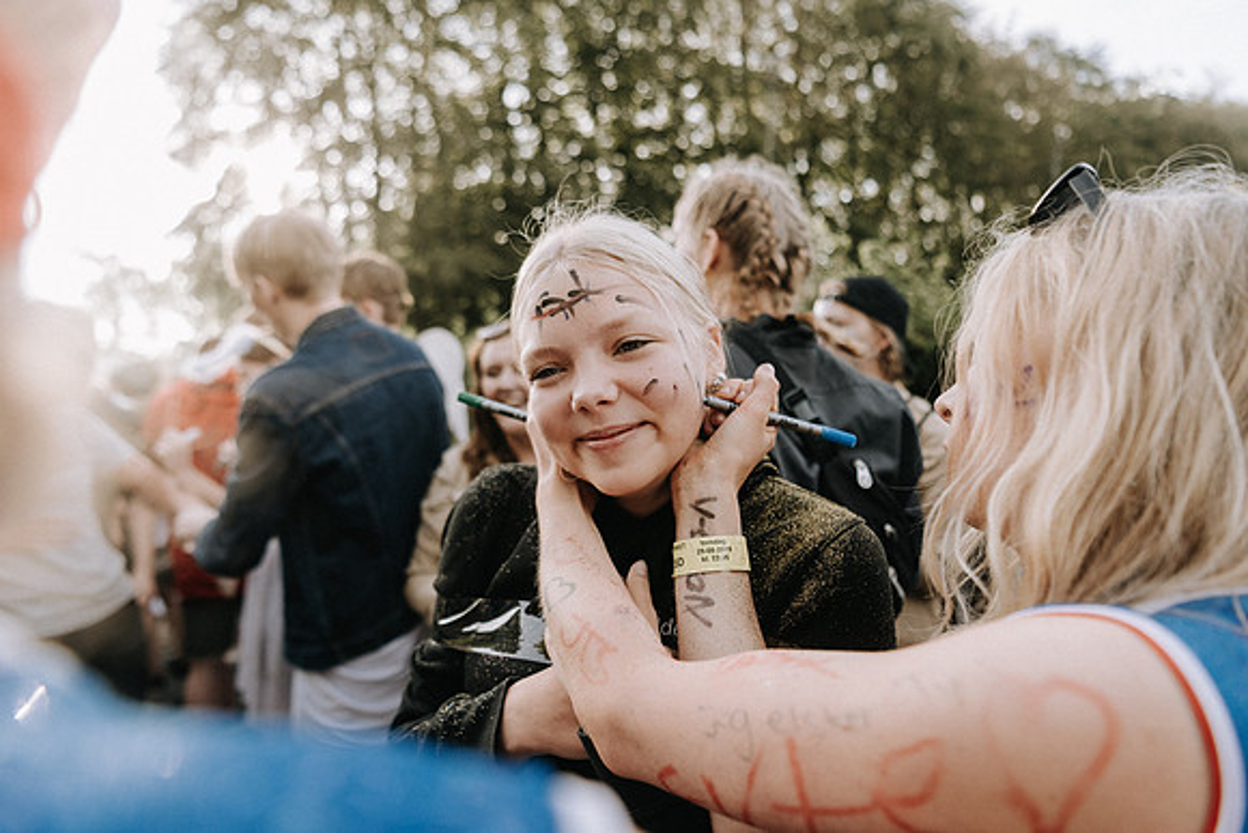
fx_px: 832
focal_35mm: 24
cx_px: 624
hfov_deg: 73.7
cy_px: 416
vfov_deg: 53.2
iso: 160
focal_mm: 24
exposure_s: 1/400
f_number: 2.8
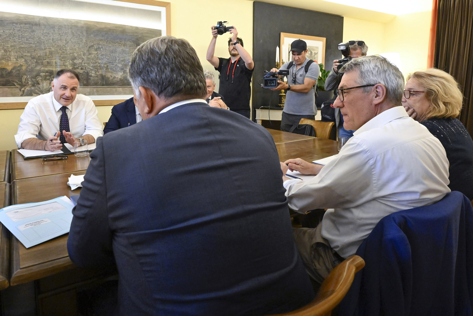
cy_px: 158
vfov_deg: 70.4
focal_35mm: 17
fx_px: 223
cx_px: 236
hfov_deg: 93.3
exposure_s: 1/250
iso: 4000
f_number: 5
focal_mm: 17
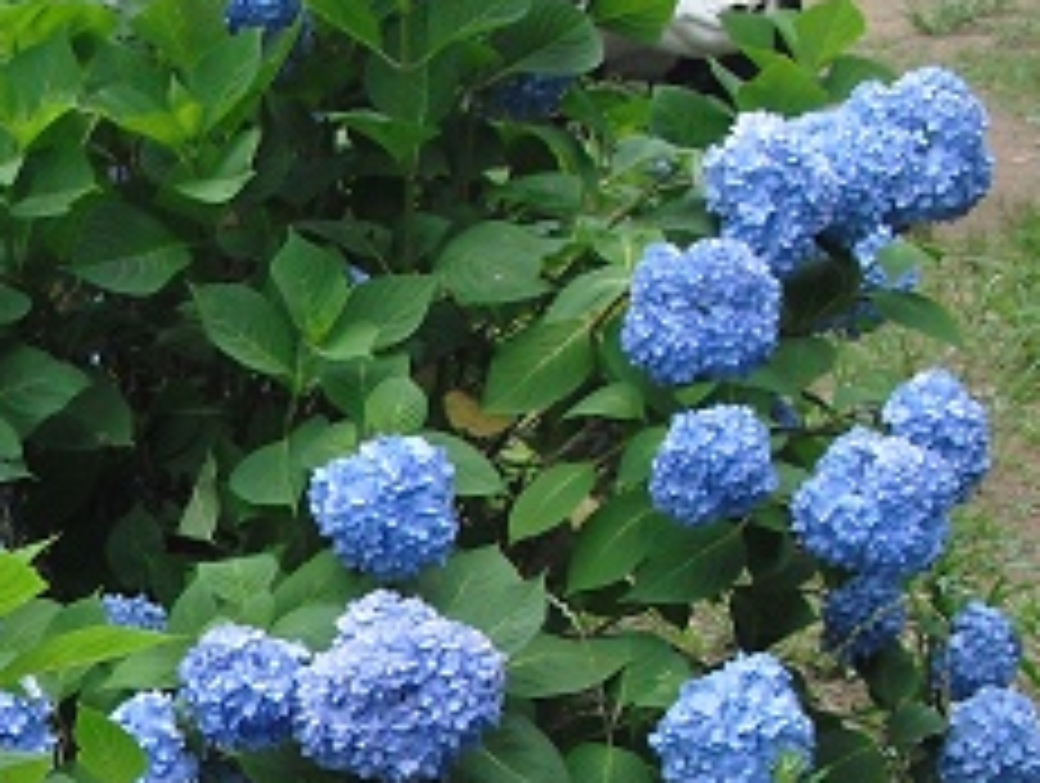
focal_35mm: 112
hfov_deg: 16.7
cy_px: 814
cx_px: -275
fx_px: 3370
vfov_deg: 13.1
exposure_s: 1/250
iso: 100
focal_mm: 6.3
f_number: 3.1
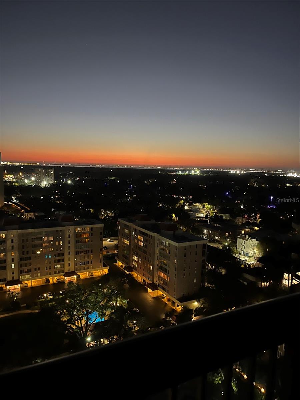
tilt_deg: -8.0
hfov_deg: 53.1
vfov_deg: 67.3
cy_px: 200
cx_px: 150
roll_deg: -0.5
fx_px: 300
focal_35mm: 26
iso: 640
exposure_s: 1/11
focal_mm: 5.1
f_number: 1.6
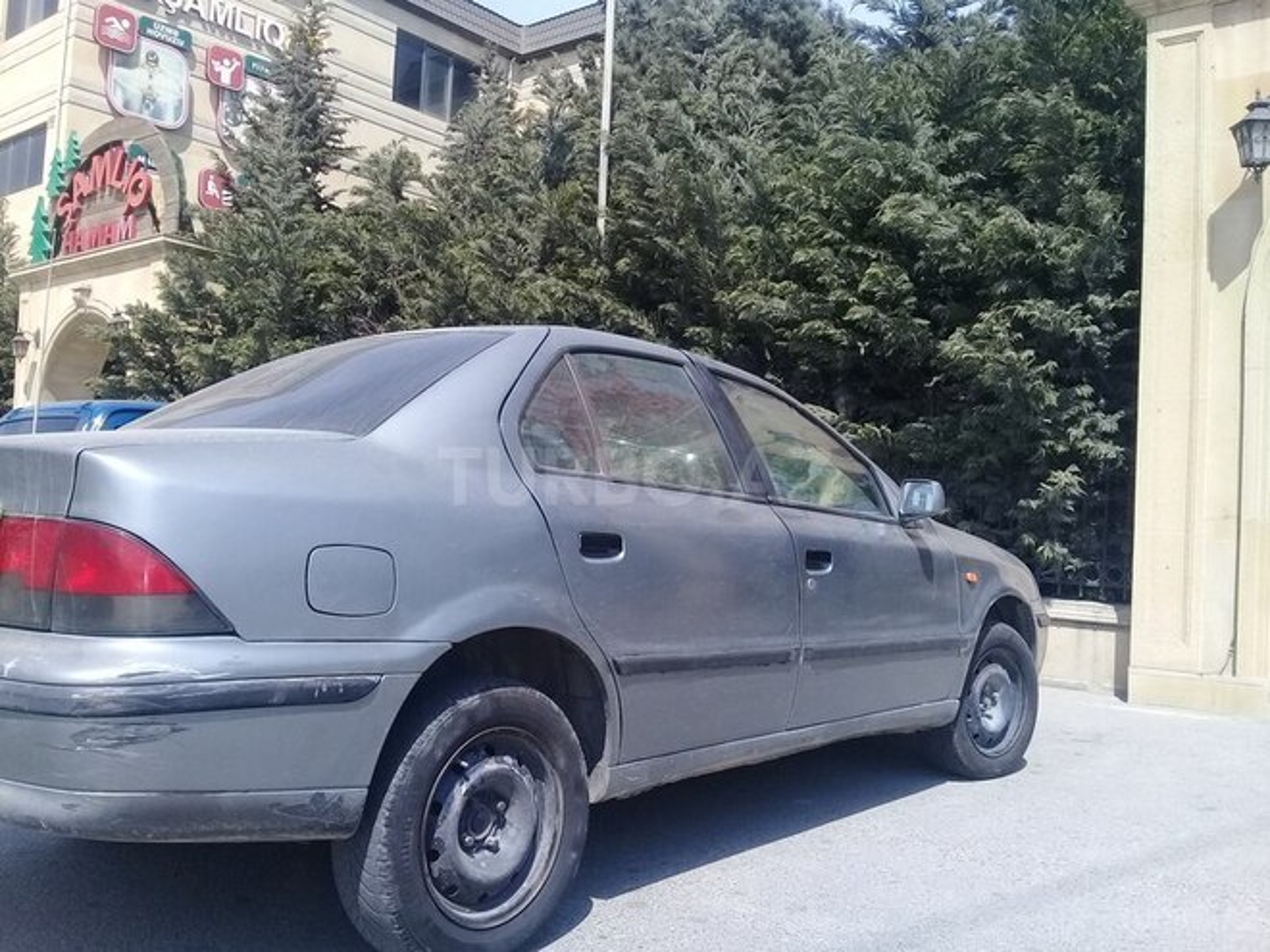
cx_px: 635
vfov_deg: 45.4
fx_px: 1137
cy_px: 476
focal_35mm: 31
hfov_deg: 58.4
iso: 50
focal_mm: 3.3
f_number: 2.2
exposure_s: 1/858
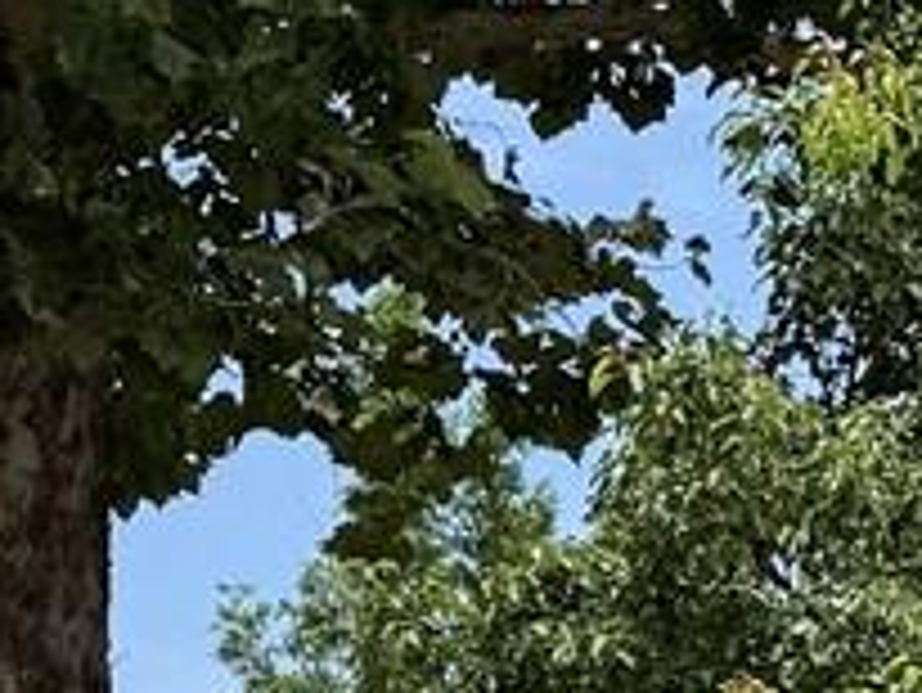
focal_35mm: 187
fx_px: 4984
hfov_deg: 9.0
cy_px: 927
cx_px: 2546
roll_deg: -0.6
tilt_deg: +9.1
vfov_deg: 7.8
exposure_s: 1/5714
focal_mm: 6.76
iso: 80
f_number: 1.78
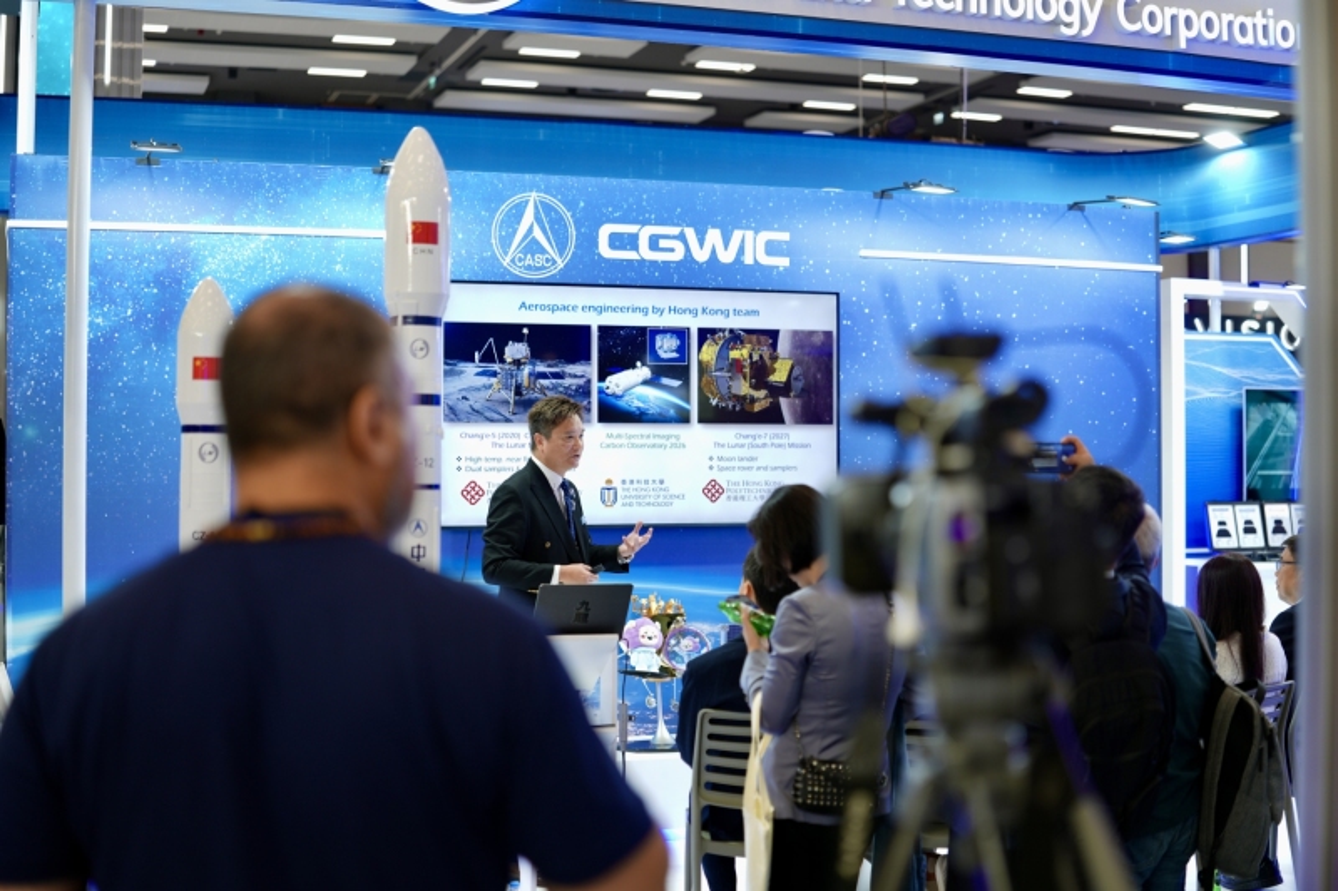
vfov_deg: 27.0
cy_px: 446
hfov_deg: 39.6
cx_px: 669
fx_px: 1858
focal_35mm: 50
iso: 80
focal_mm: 50
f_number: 2
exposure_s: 1/60
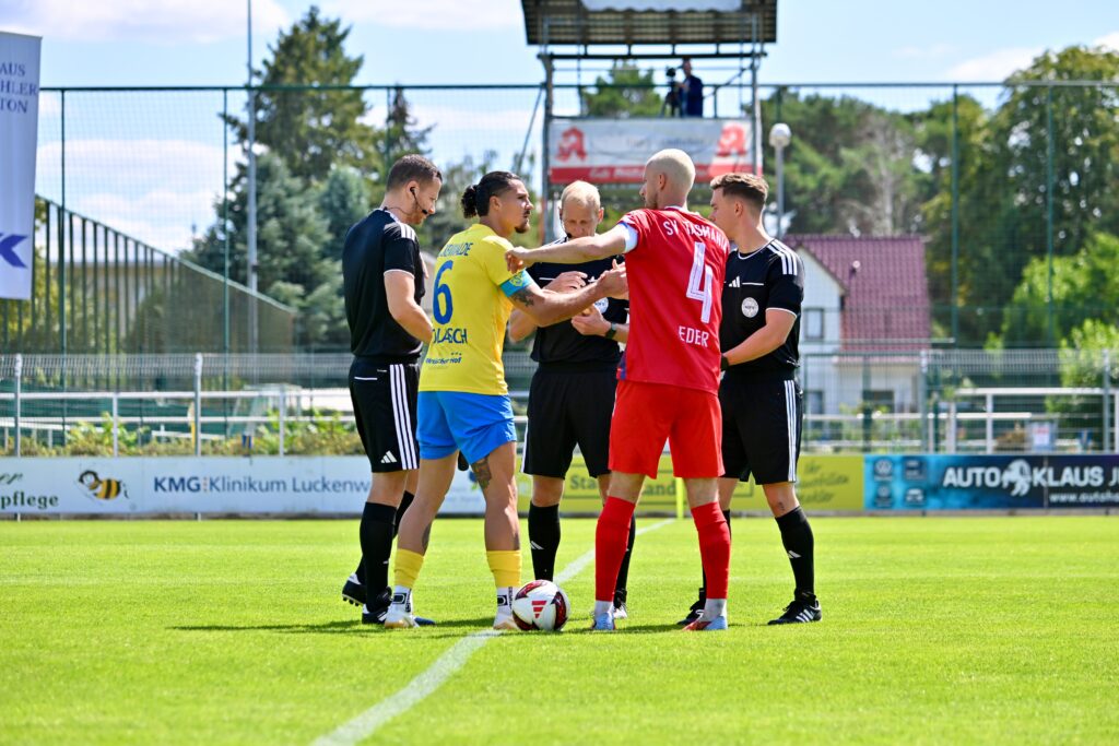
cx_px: 560
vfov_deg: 8.6
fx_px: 4974
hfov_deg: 12.8
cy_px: 373
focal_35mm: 160
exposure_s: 1/1600
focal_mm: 160
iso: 400
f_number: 5
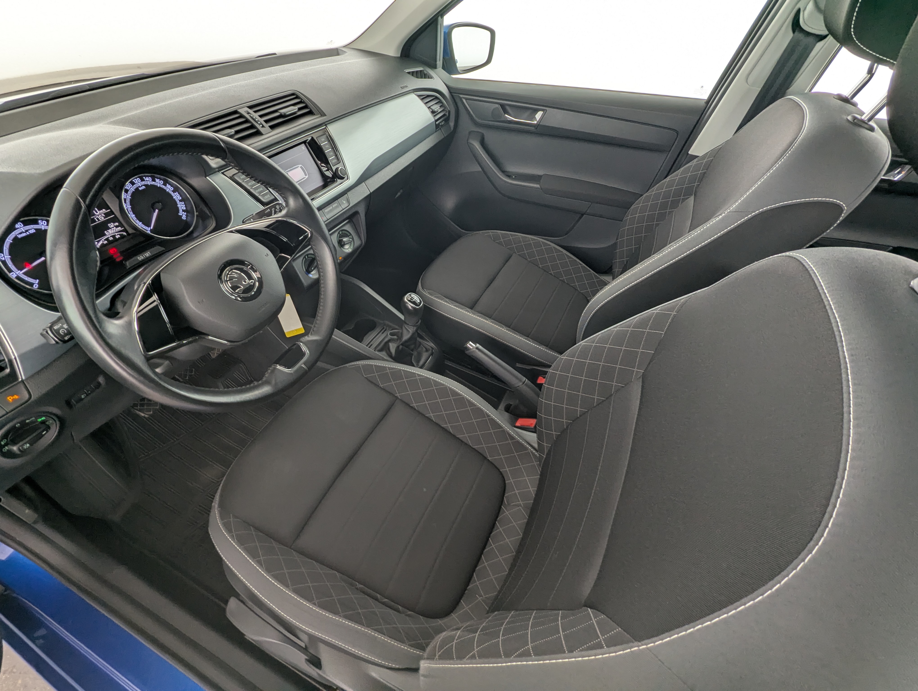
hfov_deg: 94.4
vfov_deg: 78.2
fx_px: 425
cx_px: 459
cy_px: 346
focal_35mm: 16
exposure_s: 1/27.7
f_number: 2.2
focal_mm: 2.35
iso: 44
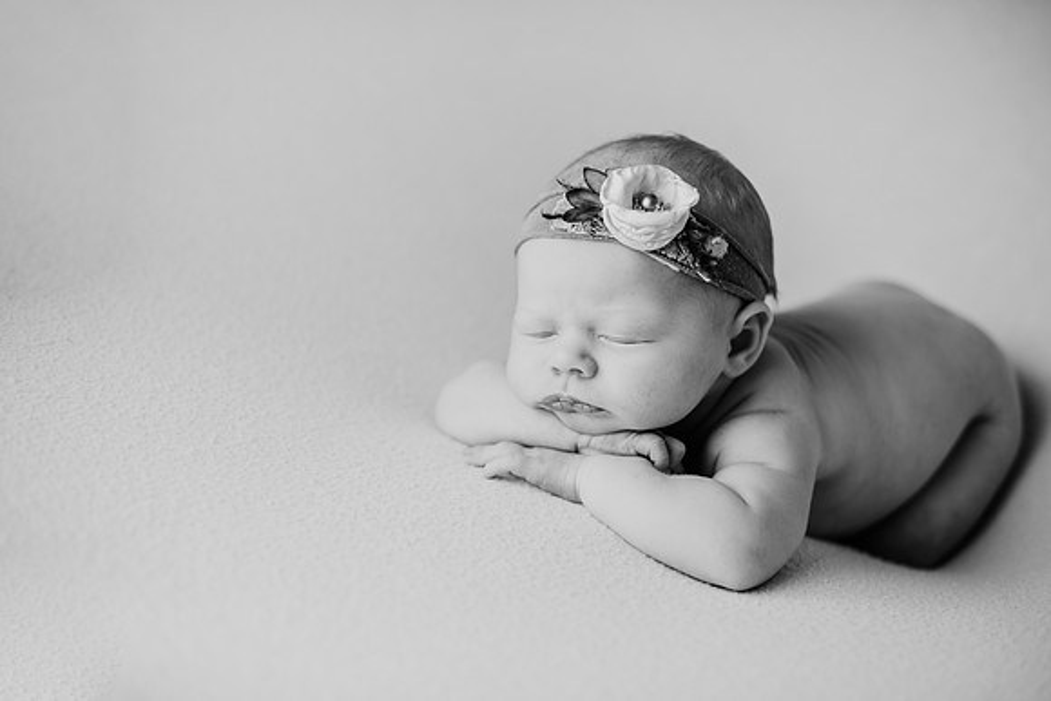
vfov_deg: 27.0
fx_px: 1460
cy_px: 350
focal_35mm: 50
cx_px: 526
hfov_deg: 39.6
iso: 100
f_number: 2.2
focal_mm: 50
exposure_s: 1/160
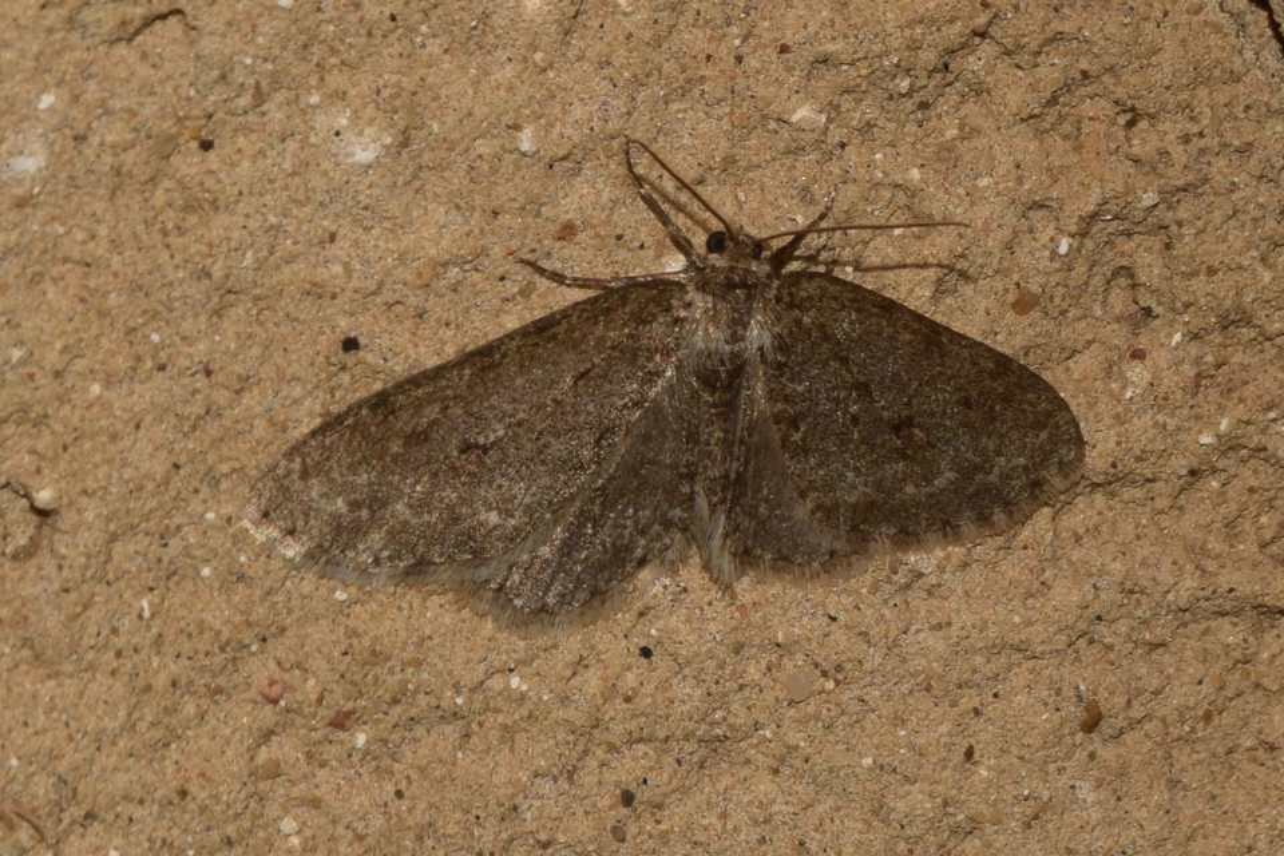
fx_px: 7489
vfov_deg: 6.5
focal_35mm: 210
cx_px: 642
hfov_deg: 9.8
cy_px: 428
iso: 100
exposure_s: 1/200
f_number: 16
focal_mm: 140
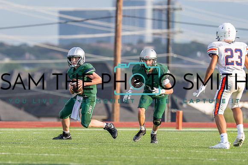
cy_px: 77
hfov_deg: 3.1
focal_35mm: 655
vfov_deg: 2.1
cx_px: 95
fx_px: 4516
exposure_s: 1/1000
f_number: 2.8
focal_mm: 200
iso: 160
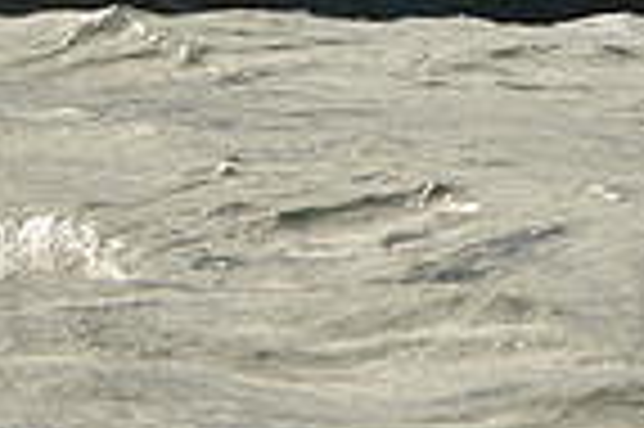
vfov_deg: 4.8
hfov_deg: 7.3
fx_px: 5075
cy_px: -399
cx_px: 396
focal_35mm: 284
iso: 250
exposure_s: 1/800
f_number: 9
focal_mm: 70
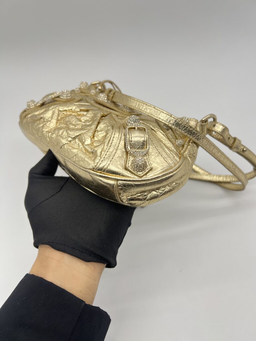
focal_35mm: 26
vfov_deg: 67.3
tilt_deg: -44.7
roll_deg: +5.2
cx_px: 128
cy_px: 170
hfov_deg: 53.1
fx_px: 256
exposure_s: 1/110
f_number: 1.5
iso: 32
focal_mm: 5.7
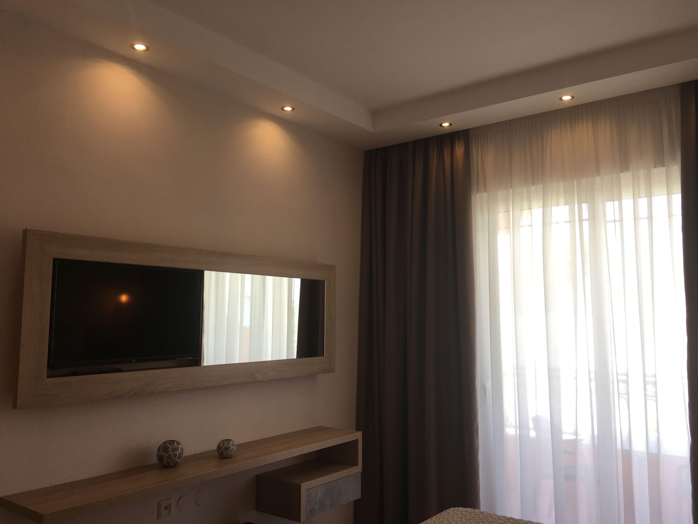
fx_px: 585
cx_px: 349
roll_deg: -0.8
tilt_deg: +5.6
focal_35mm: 29
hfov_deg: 61.7
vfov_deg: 48.2
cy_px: 262
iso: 32
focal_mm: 4.15
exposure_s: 1/100
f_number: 2.2
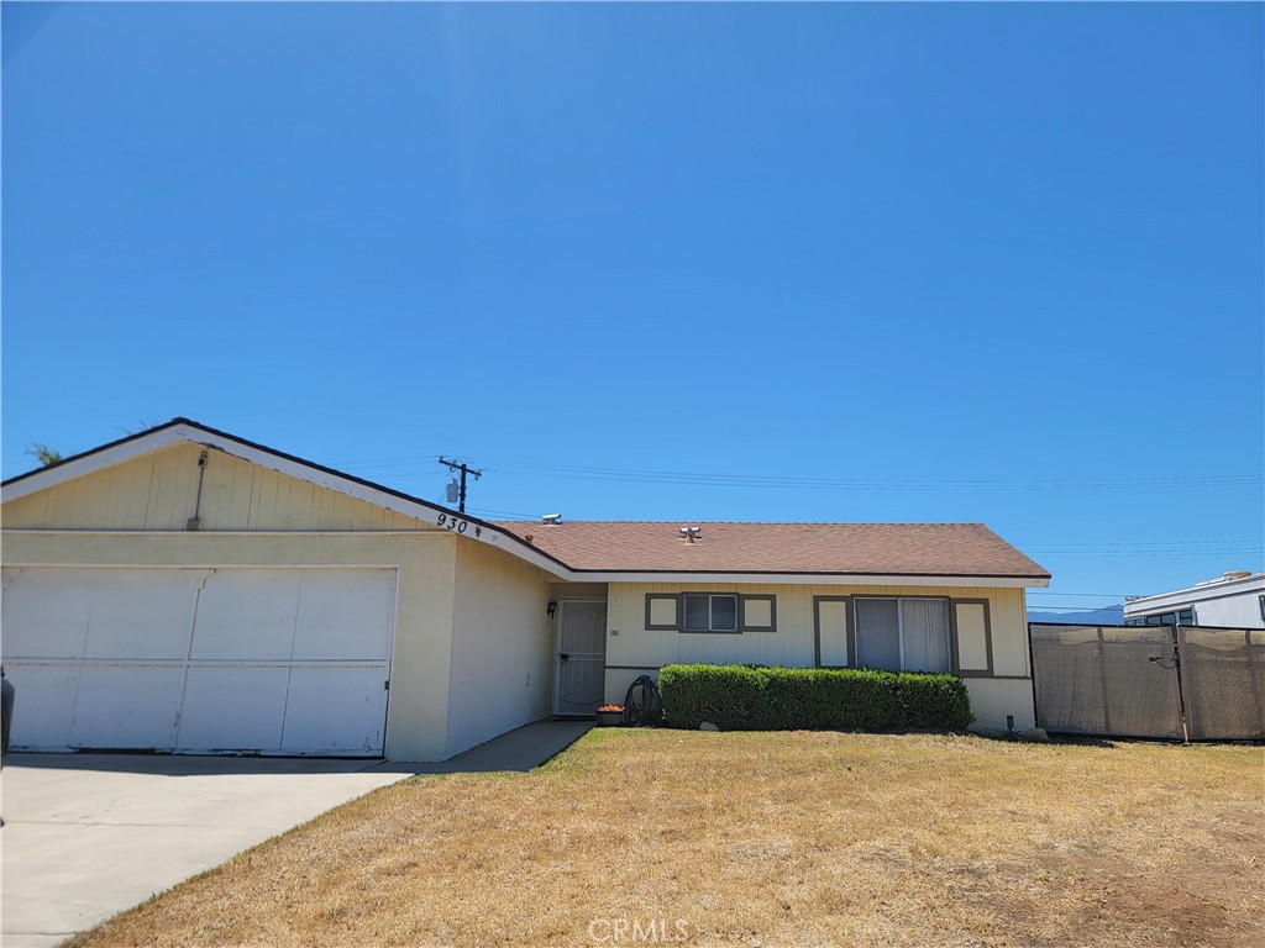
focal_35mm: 24
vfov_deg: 56.8
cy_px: 474
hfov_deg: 71.6
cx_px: 632
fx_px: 877
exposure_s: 1/1126
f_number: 1.8
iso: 16
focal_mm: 6.7
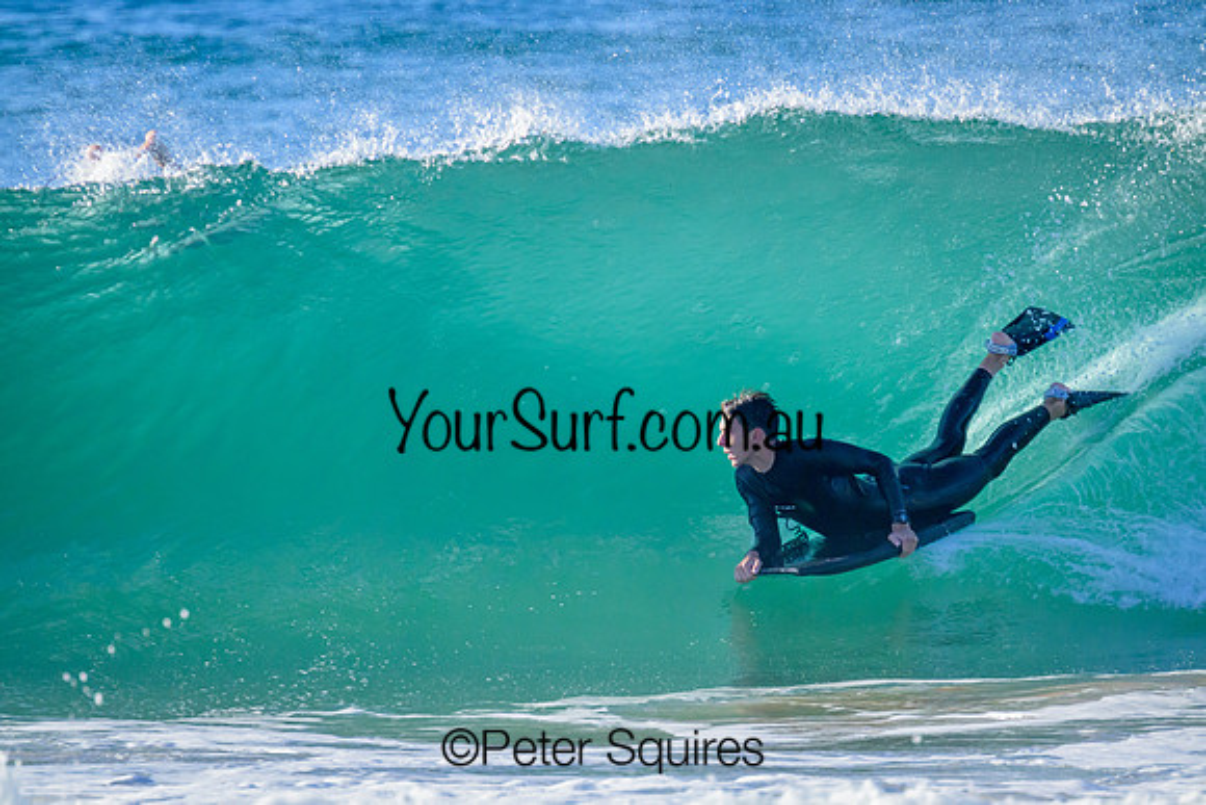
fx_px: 26805
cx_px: 603
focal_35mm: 800
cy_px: 402
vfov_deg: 1.7
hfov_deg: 2.6
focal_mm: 800
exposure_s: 1/2000
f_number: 11
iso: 3600
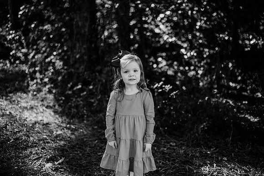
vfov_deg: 27.0
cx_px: 132
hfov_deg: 39.6
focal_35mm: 50
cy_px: 88
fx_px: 367
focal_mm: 50
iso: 200
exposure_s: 1/1000
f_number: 2
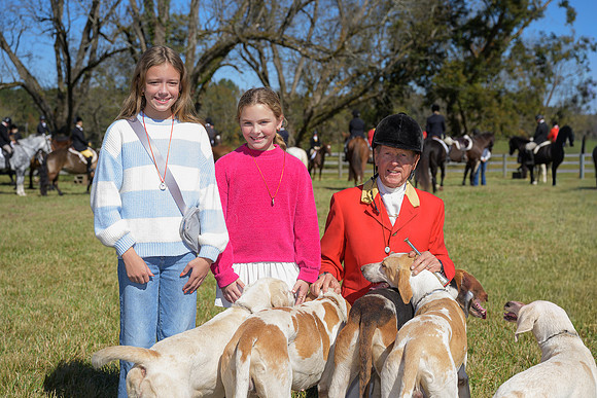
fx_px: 898
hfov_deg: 36.8
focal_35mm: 54
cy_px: 191
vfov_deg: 25.0
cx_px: 311
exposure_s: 1/400
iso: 50
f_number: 5
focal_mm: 52
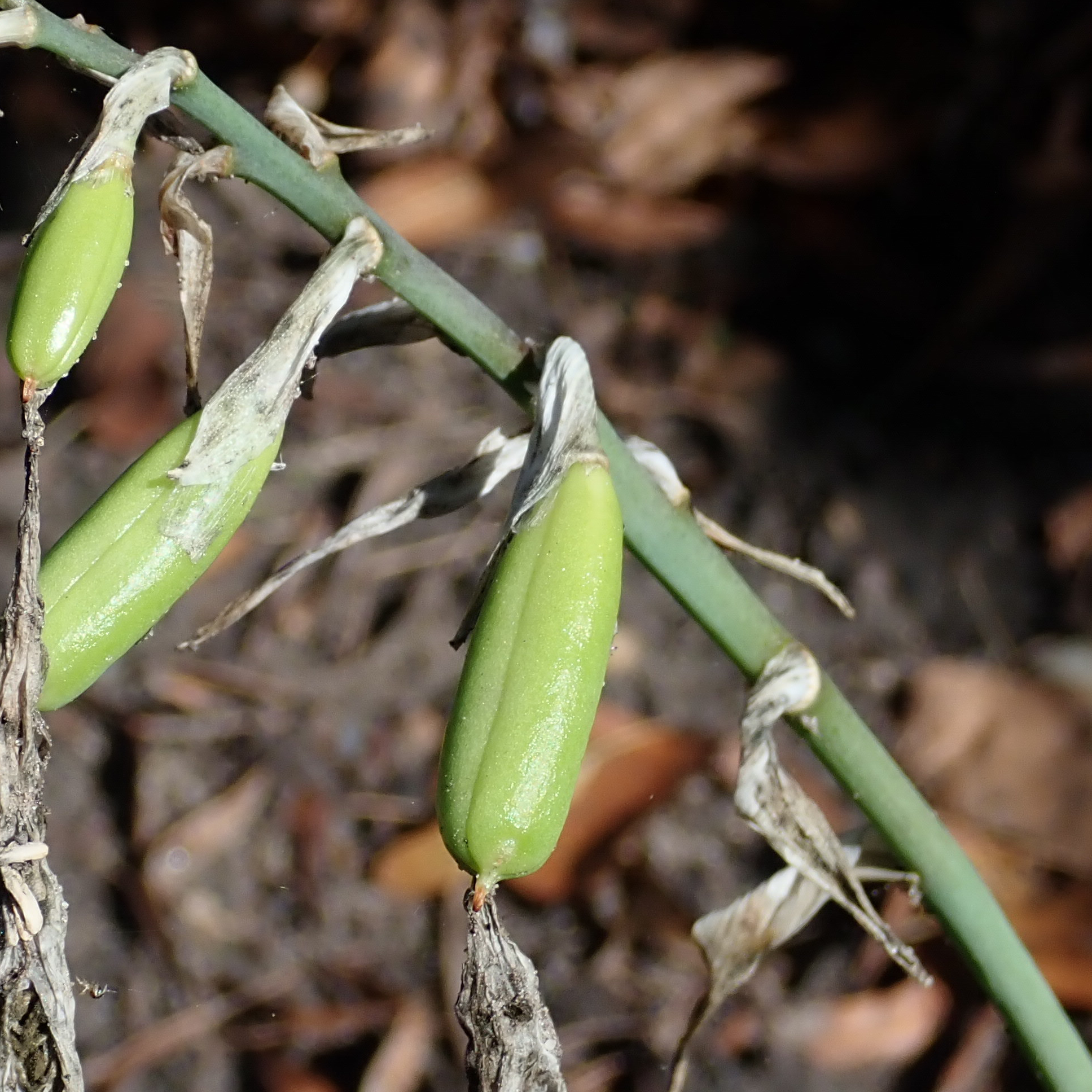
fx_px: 3890
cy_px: 591
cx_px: 166
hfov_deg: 15.8
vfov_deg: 16.0
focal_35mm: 109
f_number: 5
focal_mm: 11.01
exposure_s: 1/320
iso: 100
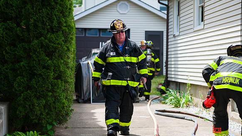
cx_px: 120
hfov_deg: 22.4
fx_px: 610
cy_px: 67
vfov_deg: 12.8
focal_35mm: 95
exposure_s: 1/1250
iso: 200
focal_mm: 90
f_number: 3.2
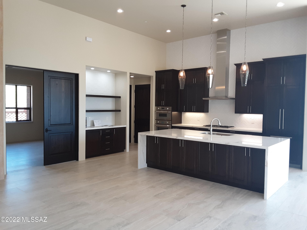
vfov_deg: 49.7
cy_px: 115
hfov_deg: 63.4
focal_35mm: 28
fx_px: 248
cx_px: 154
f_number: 1.9
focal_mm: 2.91
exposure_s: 1/60
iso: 50
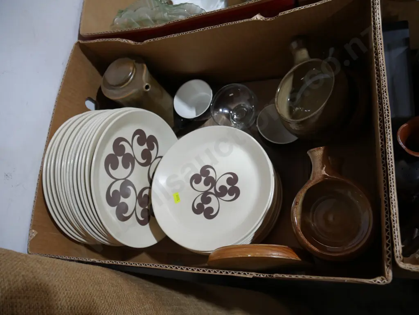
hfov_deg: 63.4
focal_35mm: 28
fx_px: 339
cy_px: 158
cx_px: 210
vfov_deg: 49.8
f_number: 4
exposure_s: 1/60
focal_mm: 14
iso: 800
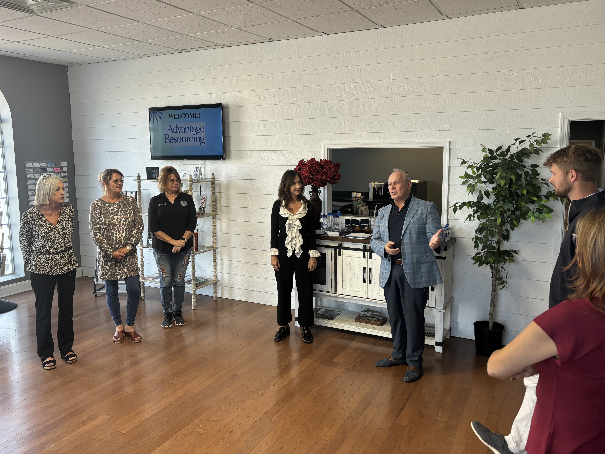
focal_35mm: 28
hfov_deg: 63.4
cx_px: 298
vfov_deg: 49.7
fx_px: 489
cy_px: 211
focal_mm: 5.96
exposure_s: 1/120
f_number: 1.6
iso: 100
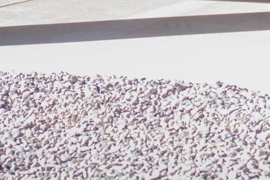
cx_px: 205
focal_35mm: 191
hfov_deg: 10.7
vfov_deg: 7.1
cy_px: -97
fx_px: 1433
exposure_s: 1/250
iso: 100
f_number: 2.8
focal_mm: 35
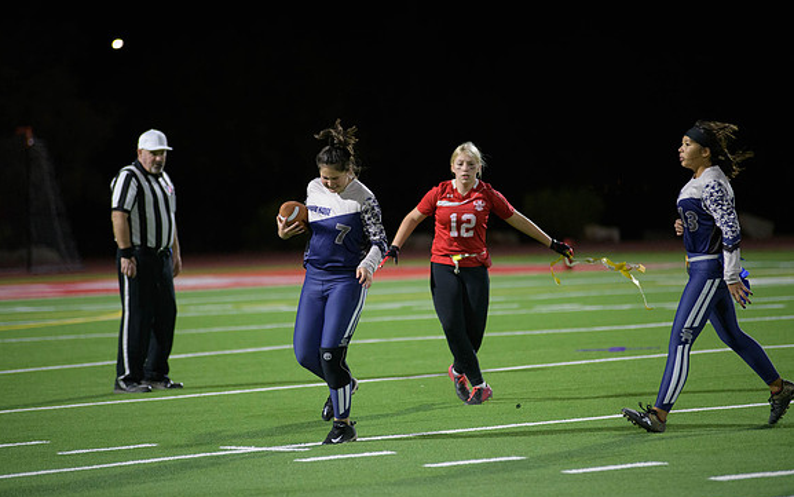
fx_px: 4437
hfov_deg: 10.2
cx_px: 396
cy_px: 253
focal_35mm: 205
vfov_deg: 6.4
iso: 3600
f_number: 2.8
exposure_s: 1/640
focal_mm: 200
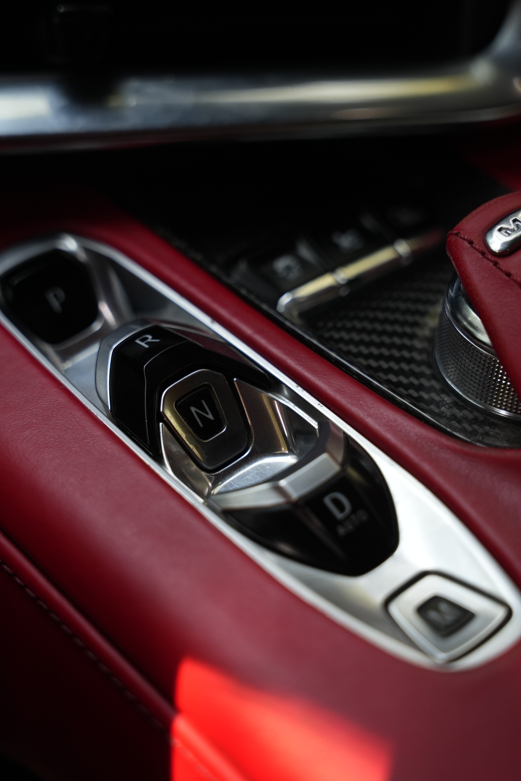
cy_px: 391
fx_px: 1417
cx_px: 223
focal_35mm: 65
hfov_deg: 20.8
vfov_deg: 30.8
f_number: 2.8
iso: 640
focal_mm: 43.2
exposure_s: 1/200
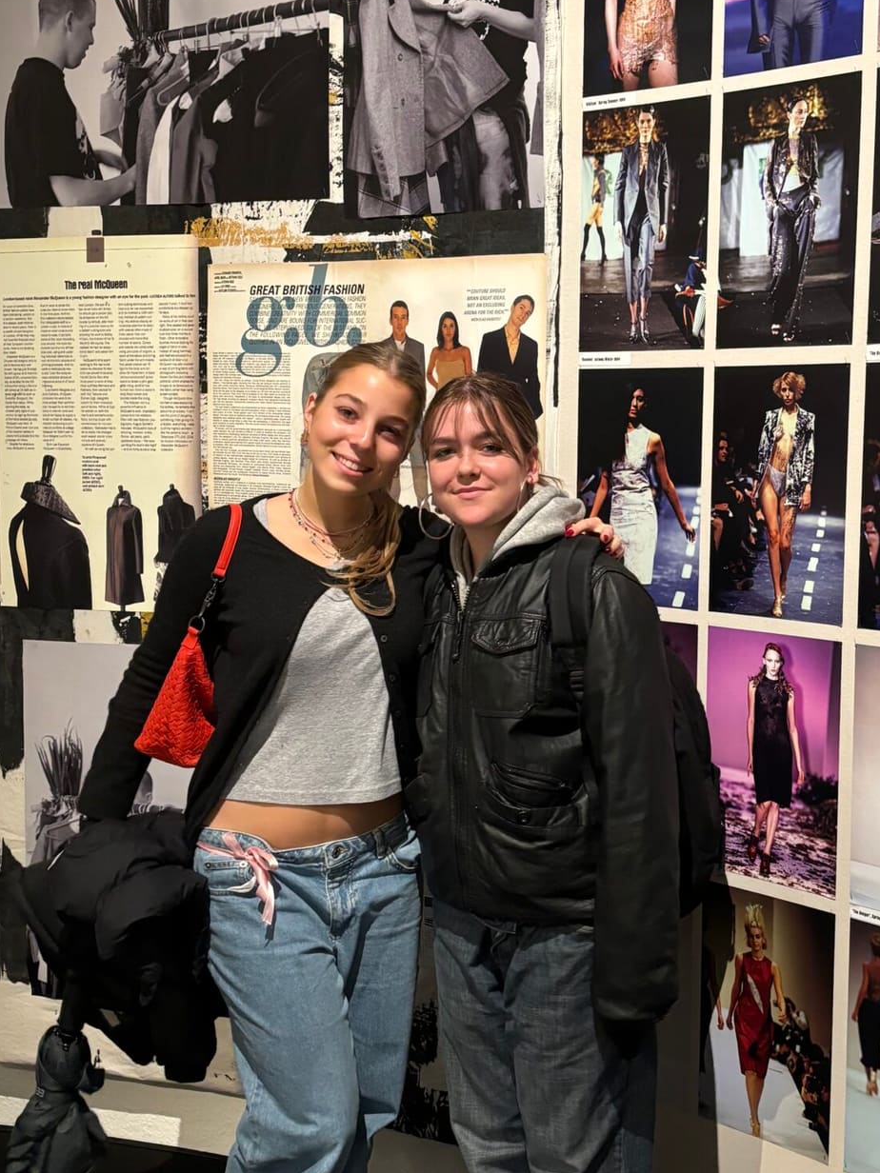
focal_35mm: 45
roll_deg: -1.6
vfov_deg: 42.1
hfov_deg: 32.0
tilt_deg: -3.9
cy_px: 545
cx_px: 561
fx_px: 1525
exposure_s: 1/50
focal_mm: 5.96
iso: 400
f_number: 1.6
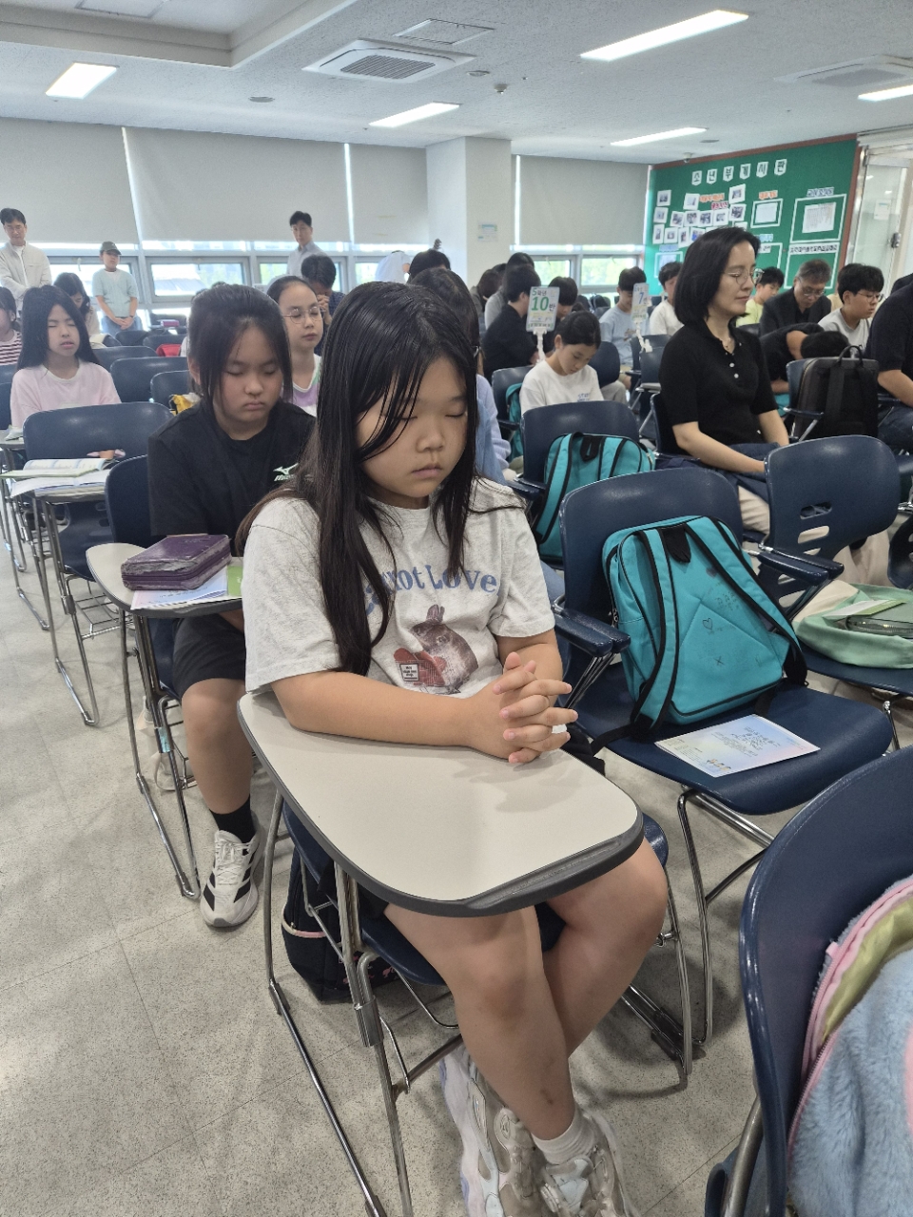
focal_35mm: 23
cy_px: 608
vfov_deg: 73.9
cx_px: 456
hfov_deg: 58.9
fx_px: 809
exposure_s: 1/120
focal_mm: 5.4
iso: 160
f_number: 1.8
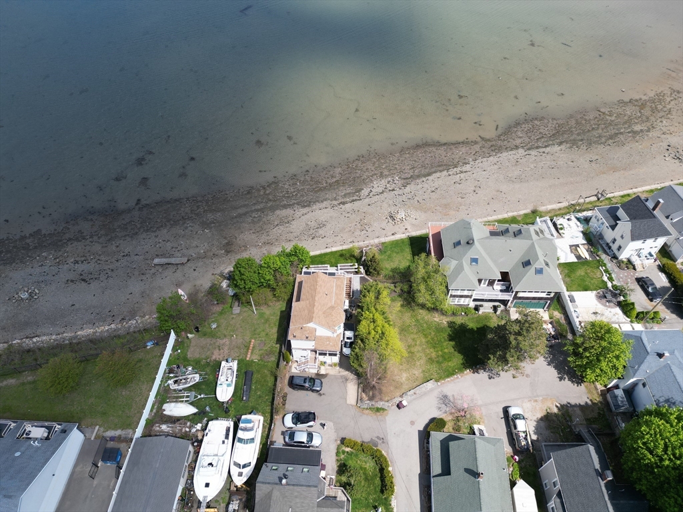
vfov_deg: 56.8
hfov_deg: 71.6
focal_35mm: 24
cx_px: 342
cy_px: 256
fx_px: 474
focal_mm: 6.72
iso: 130
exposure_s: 1/2000
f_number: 1.7
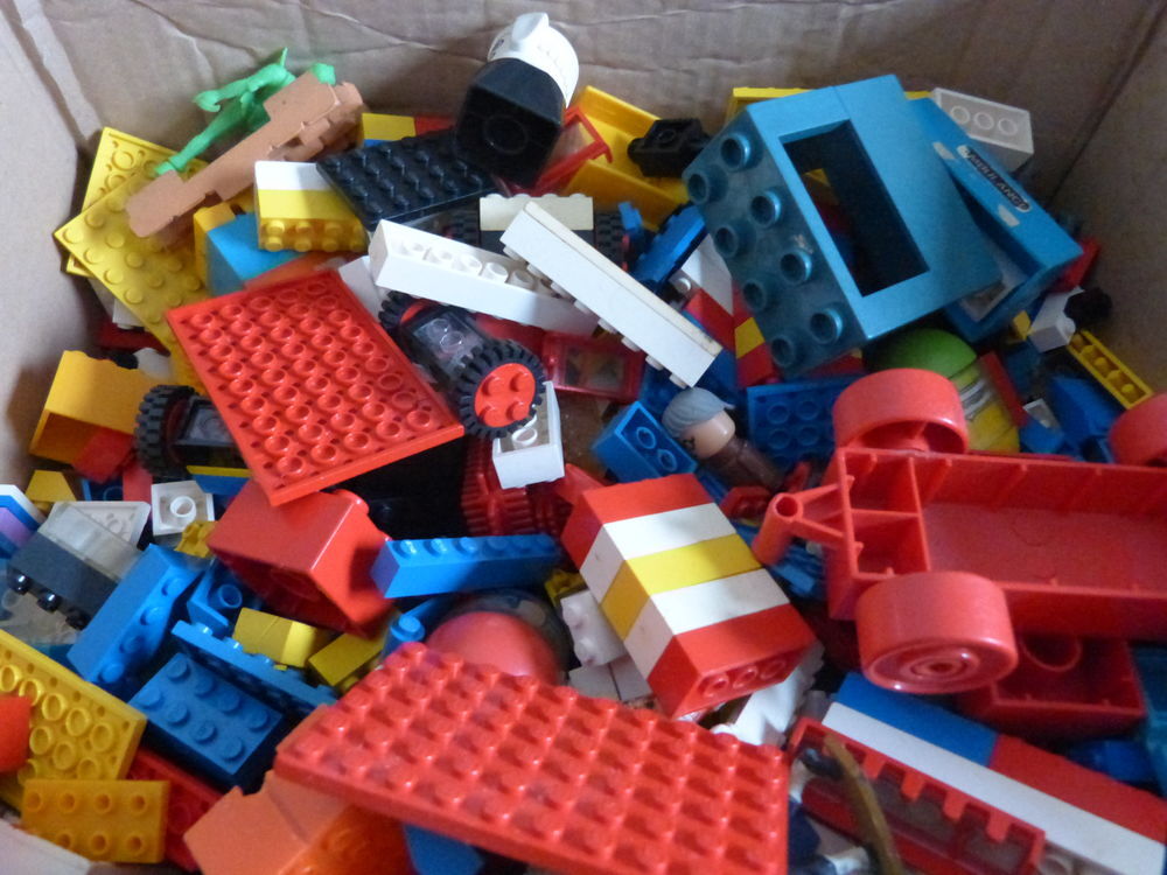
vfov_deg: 54.9
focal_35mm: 25
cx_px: 584
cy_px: 438
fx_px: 843
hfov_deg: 69.4
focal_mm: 4.5
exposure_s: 1/40
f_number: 2.8
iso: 1250
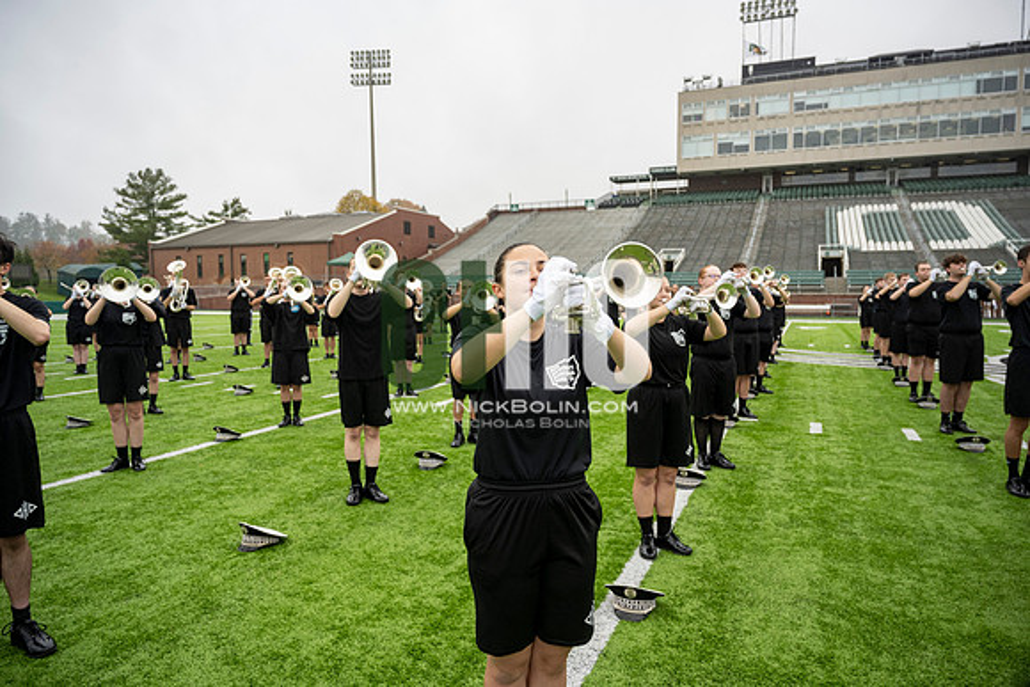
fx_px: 687
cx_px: 515
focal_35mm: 24
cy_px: 344
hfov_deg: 73.7
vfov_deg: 53.2
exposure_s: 1/200
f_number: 4
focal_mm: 24
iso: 320
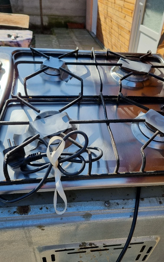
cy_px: 133
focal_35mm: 28
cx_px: 99
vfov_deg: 66.5
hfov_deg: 44.3
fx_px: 200
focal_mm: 5.4
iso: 50
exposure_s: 1/1667
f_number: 1.8
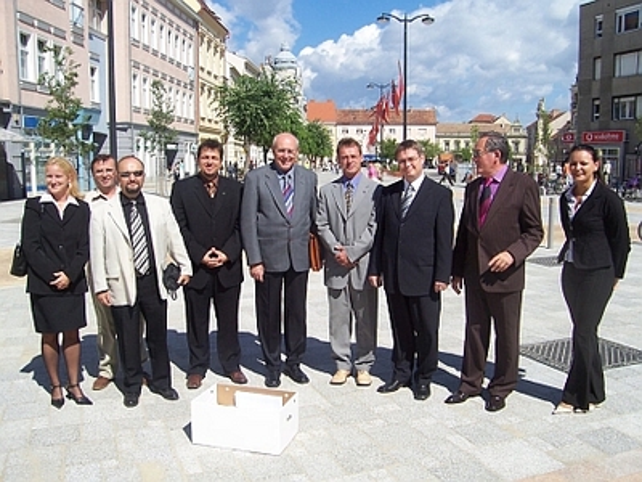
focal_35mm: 34
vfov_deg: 41.8
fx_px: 631
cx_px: 321
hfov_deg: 54.0
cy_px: 241
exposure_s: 1/500
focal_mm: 5.6
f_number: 5.6
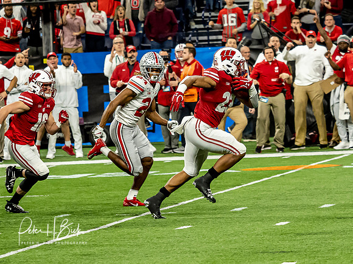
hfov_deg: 5.9
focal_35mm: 333
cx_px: 189
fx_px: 3401
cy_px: 124
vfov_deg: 4.5
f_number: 2.8
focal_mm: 85
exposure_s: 1/1000
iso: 1250
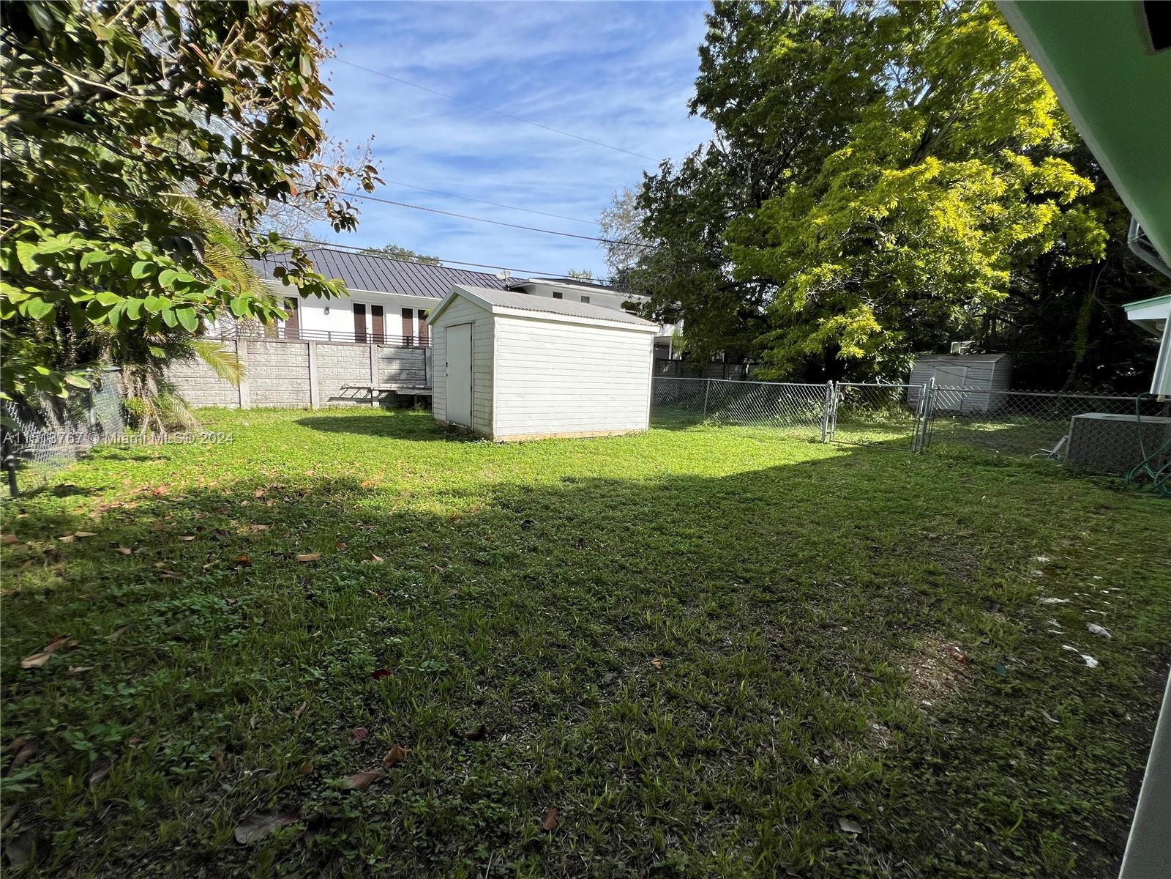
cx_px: 586
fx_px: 440
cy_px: 440
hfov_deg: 106.2
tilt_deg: -8.1
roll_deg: -2.6
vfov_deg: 89.9
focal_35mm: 13
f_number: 1.8
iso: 32
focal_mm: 1.57
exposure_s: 1/1410
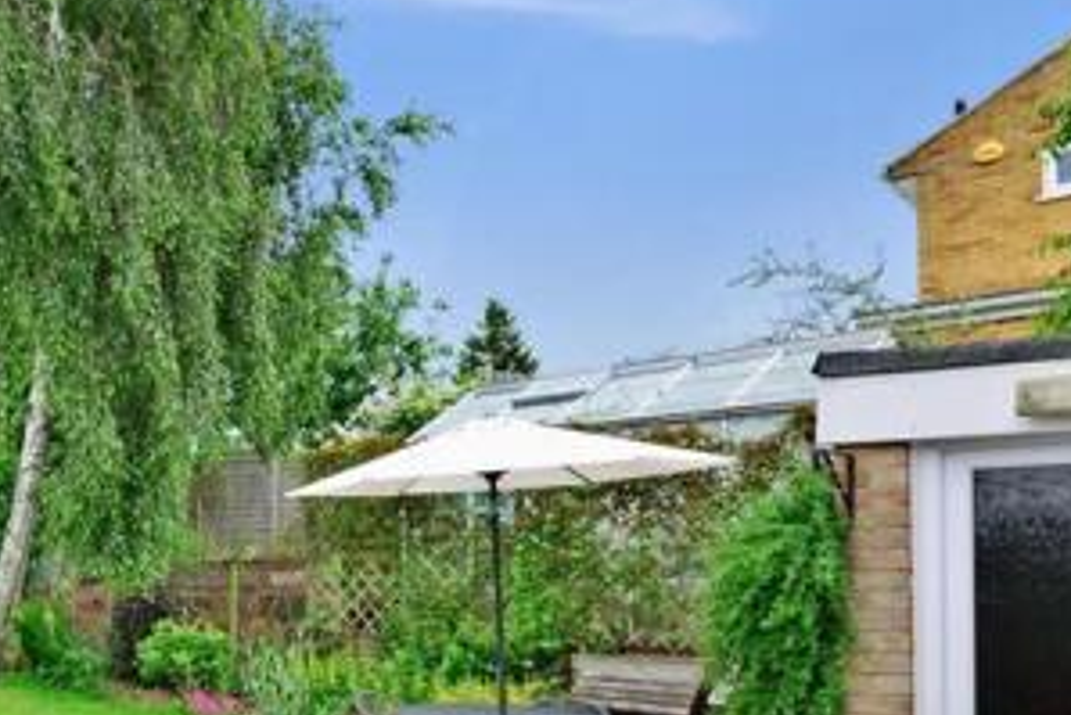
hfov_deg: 46.4
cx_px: -32
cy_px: 555
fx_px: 982
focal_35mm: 33
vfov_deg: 38.7
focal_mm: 10
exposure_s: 1/25
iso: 200
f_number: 13
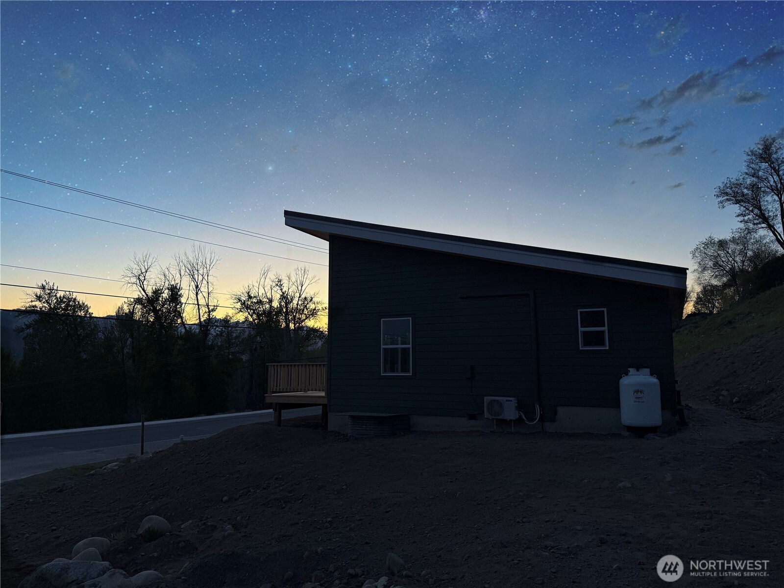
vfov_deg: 56.8
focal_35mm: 24
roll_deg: -0.5
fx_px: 544
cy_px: 294
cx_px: 392
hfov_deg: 71.6
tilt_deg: +8.1
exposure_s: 1/121
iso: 125
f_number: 1.78
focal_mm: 6.76
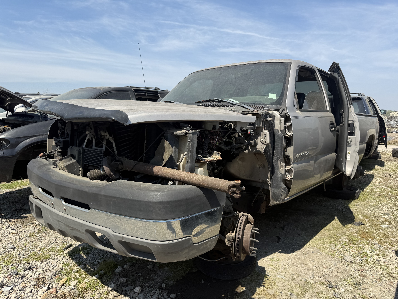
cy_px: 150
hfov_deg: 71.6
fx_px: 276
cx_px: 199
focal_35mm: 24
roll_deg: -0.3
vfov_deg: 56.8
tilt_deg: -3.3
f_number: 1.78
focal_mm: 6.76
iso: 80
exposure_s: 1/3425
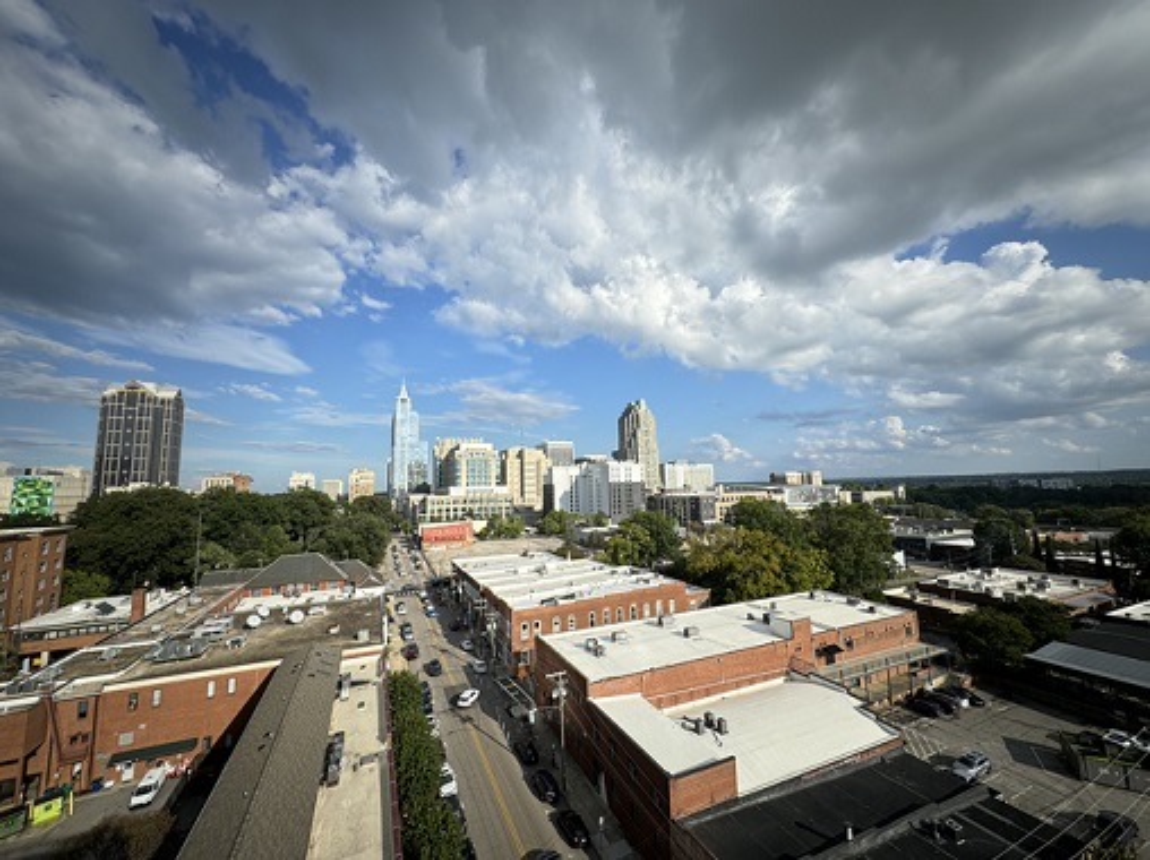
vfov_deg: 85.6
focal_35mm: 14
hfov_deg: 102.1
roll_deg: +1.9
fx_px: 465
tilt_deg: +6.7
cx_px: 575
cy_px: 430
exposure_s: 1/1600
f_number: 2.2
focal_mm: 2.22
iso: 40
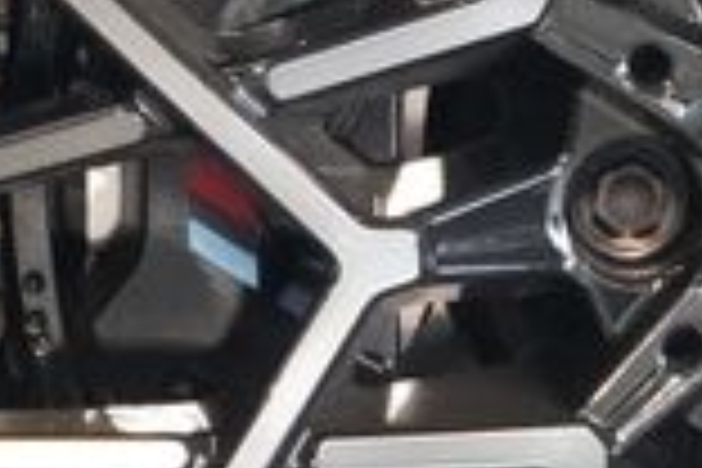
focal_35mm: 374
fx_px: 7292
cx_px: 810
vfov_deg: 3.7
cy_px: 146
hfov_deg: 5.5
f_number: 5
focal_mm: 57
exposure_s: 1/160
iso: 12800
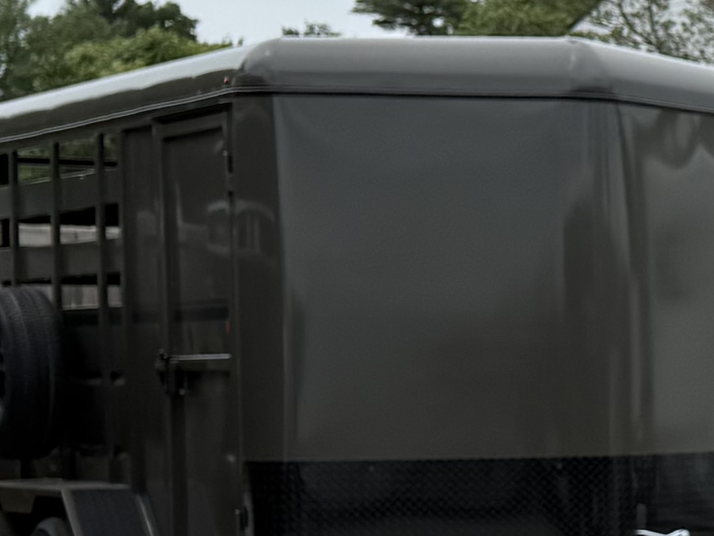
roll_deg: -1.5
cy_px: 447
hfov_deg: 12.1
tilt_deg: -2.6
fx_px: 2722
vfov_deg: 11.2
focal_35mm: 132
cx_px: 1686
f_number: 1.78
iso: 80
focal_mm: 6.76
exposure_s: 1/3759
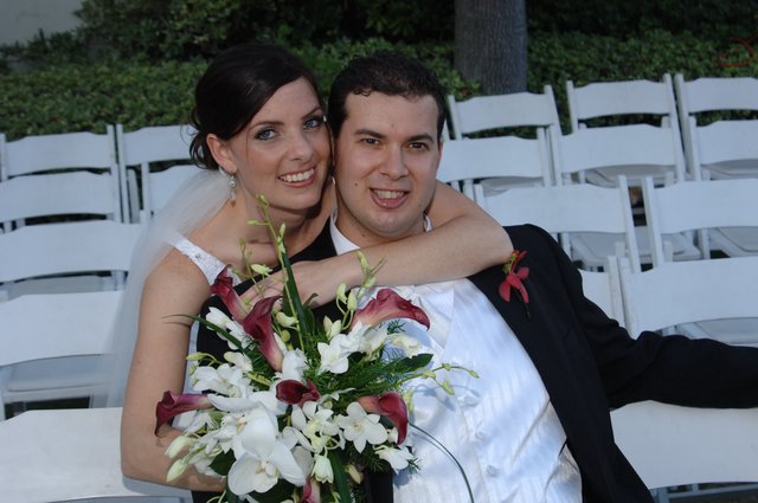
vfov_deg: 21.5
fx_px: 1325
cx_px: 379
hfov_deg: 31.9
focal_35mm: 63
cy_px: 252
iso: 400
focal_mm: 42
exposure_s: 1/160
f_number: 6.3
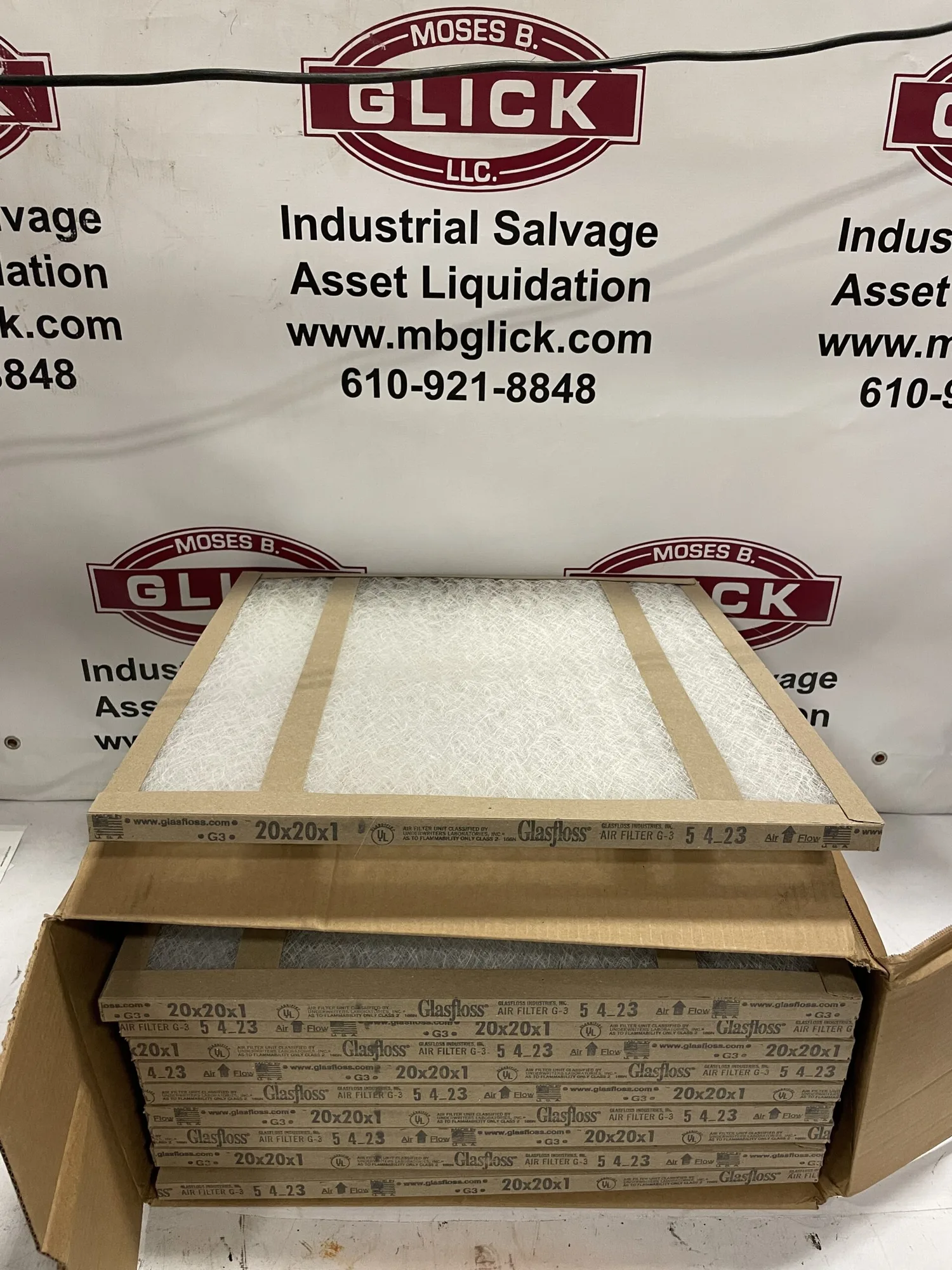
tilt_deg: -26.2
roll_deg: -2.7
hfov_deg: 53.1
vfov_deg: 67.3
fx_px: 953
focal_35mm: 26
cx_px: 476
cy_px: 635
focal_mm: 4.2
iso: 160
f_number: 1.6
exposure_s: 1/60
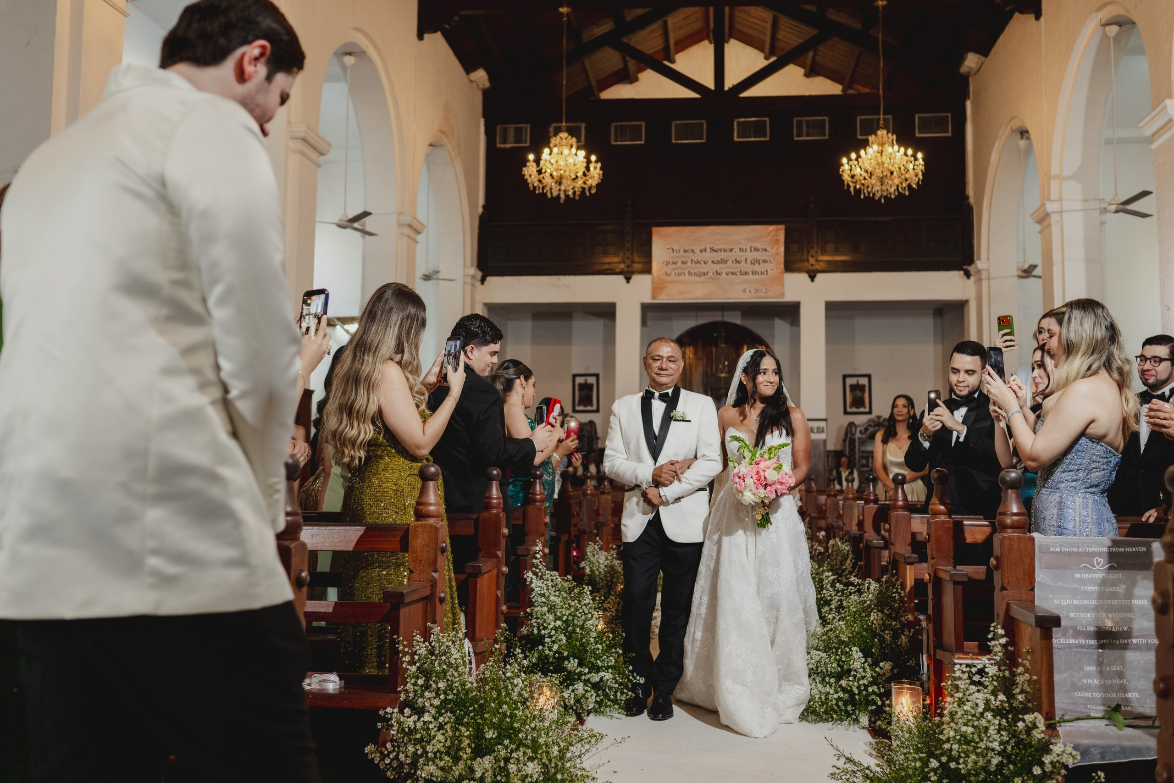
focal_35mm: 35
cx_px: 587
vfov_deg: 37.9
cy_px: 392
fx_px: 1141
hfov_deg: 54.4
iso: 800
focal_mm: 35
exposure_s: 1/125
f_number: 2.8
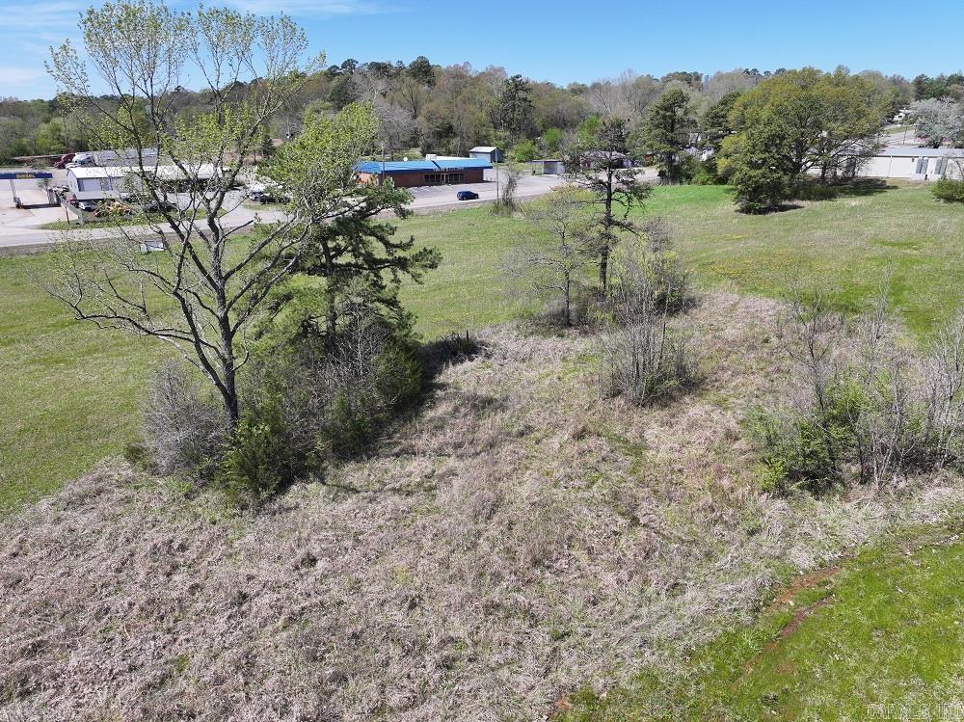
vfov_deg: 56.8
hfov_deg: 71.6
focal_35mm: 24
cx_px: 482
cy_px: 361
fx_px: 668
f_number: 2.8
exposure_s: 1/1600
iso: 140
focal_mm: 12.29
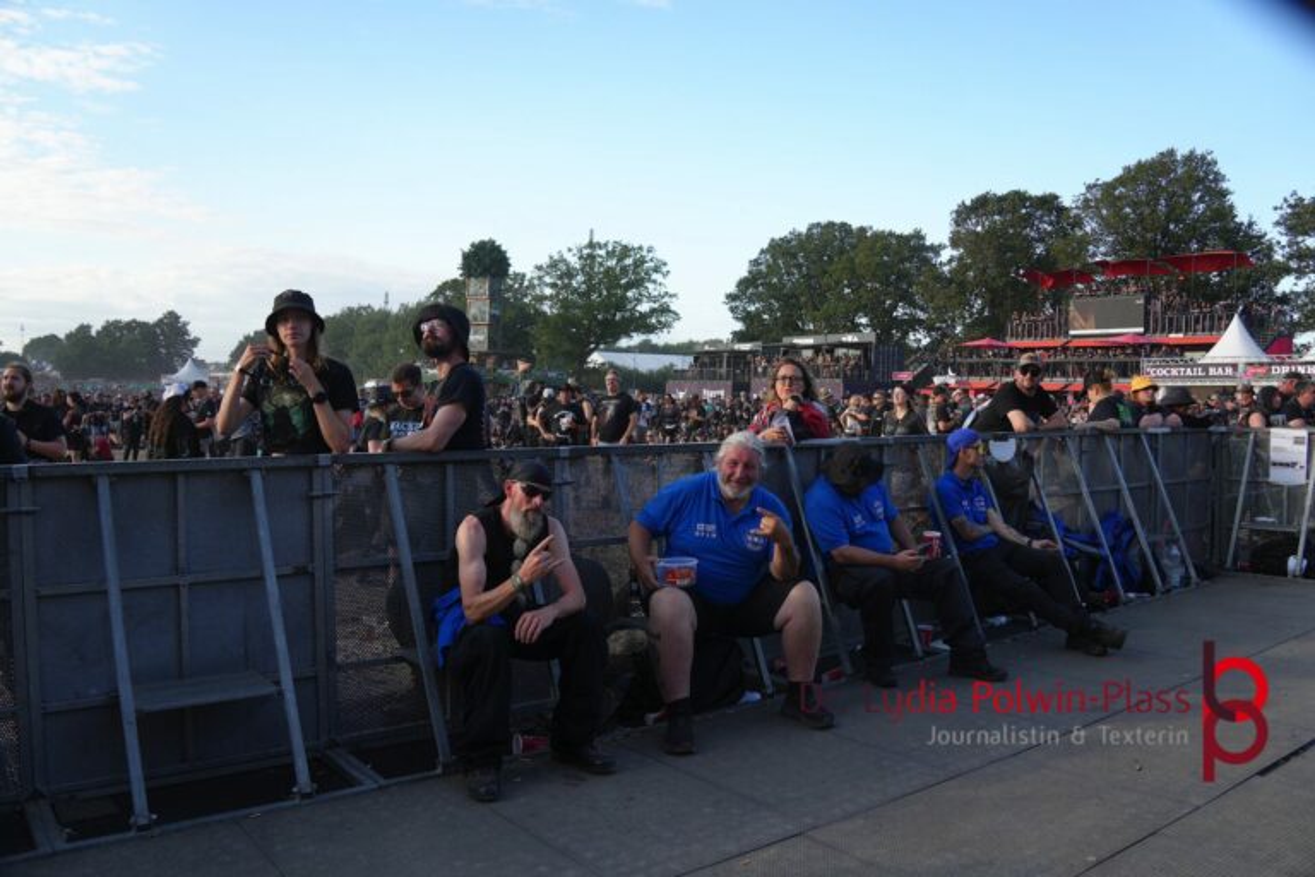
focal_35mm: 27
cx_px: 658
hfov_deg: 67.4
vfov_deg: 47.9
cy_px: 438
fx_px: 986
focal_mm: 18
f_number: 4
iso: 100
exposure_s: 1/250
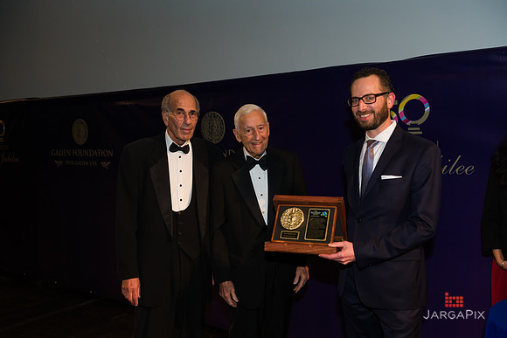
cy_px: 169
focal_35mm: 38
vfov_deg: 35.1
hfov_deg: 50.7
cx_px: 254
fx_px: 535
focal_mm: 38
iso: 1000
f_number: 4
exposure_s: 1/200
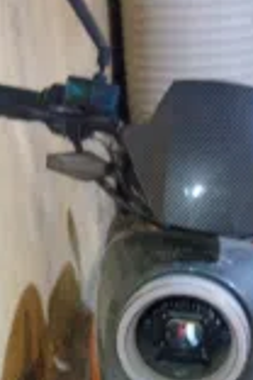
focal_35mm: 69
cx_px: 168
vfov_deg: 27.3
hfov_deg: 19.7
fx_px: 727
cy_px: 395
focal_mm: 3.96
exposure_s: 1/20
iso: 1135
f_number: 1.8
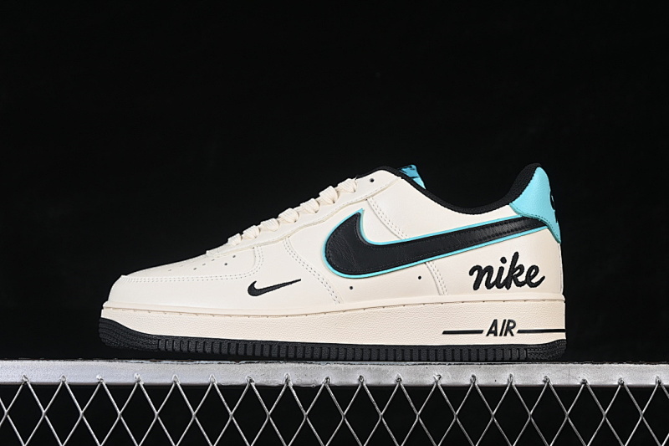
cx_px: 334
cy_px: 223
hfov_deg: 27.0
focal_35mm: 75
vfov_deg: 18.2
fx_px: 1393
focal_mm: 50
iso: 160
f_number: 8
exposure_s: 1/80
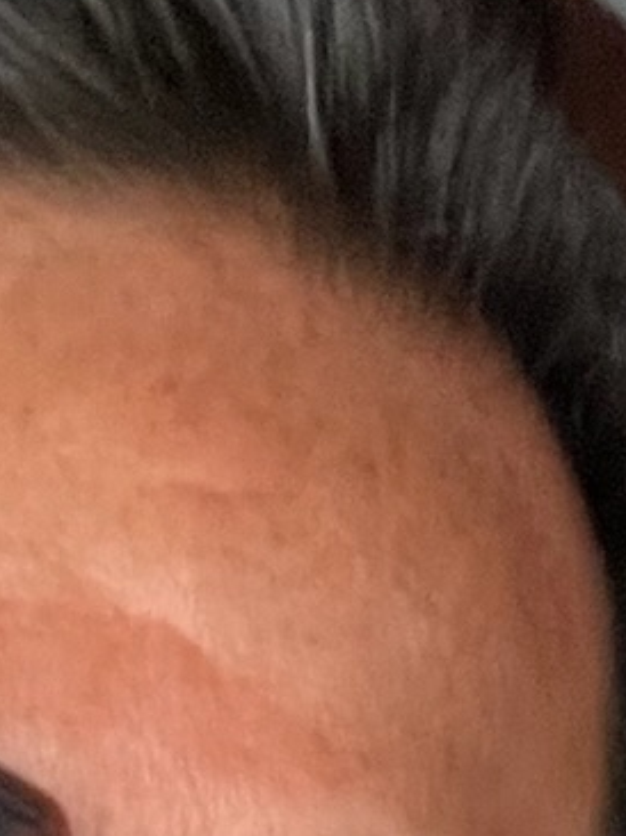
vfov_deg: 10.3
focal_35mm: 168
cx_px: 681
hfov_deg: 8.8
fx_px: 4056
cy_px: 1976
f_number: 2.2
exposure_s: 1/60
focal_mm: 2.71
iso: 250
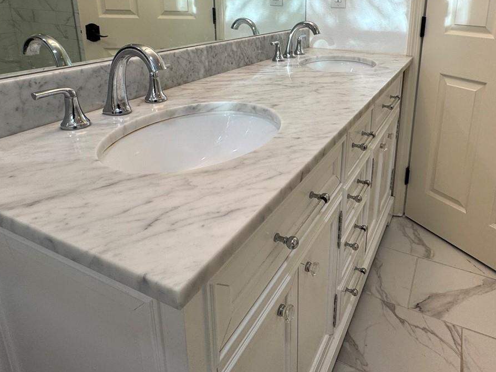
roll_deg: -2.0
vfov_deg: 52.6
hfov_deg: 68.3
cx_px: 311
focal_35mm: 25
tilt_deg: -15.8
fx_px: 358
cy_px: 95
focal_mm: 2.22
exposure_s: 1/120
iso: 64
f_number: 2.2
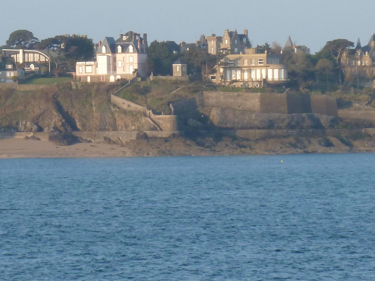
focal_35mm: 337
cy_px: 117
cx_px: 61
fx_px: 3650
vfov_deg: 4.4
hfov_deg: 5.9
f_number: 4.5
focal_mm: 24.1
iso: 160
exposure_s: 1/400
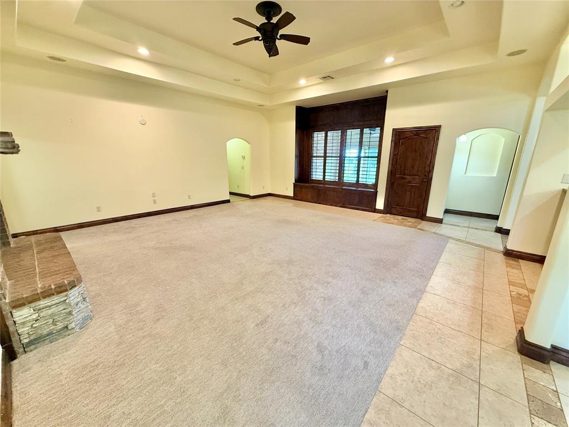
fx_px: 230
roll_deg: -1.0
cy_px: 214
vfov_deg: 85.7
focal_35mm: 14
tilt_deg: -14.2
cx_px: 284
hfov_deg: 102.1
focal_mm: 2.22
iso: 400
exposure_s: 1/60
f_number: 2.2
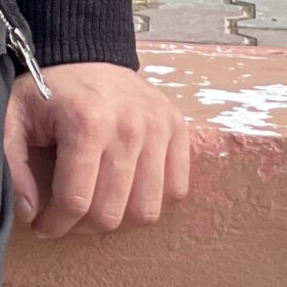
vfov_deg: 3.4
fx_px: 4643
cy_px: -768
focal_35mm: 495
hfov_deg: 3.5
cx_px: -377
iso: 32
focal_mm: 7.5
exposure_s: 1/570
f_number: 2.2
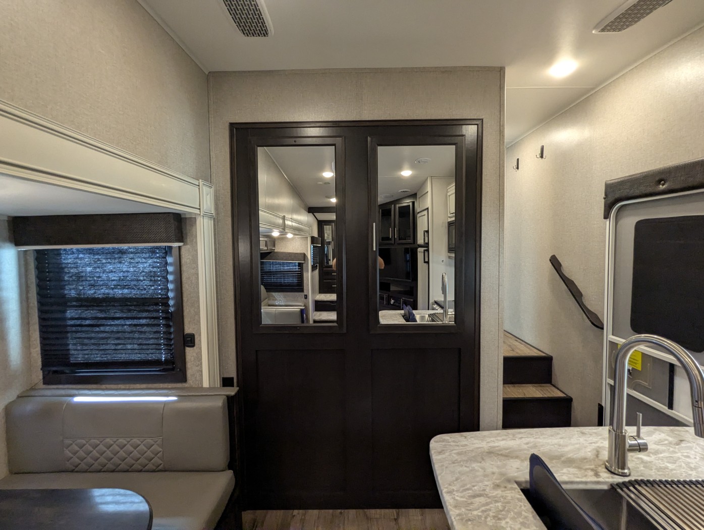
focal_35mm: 16
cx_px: 352
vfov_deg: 78.2
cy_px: 265
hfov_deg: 94.4
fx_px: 326
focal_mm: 2.35
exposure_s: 1/36.6
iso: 292
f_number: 2.2
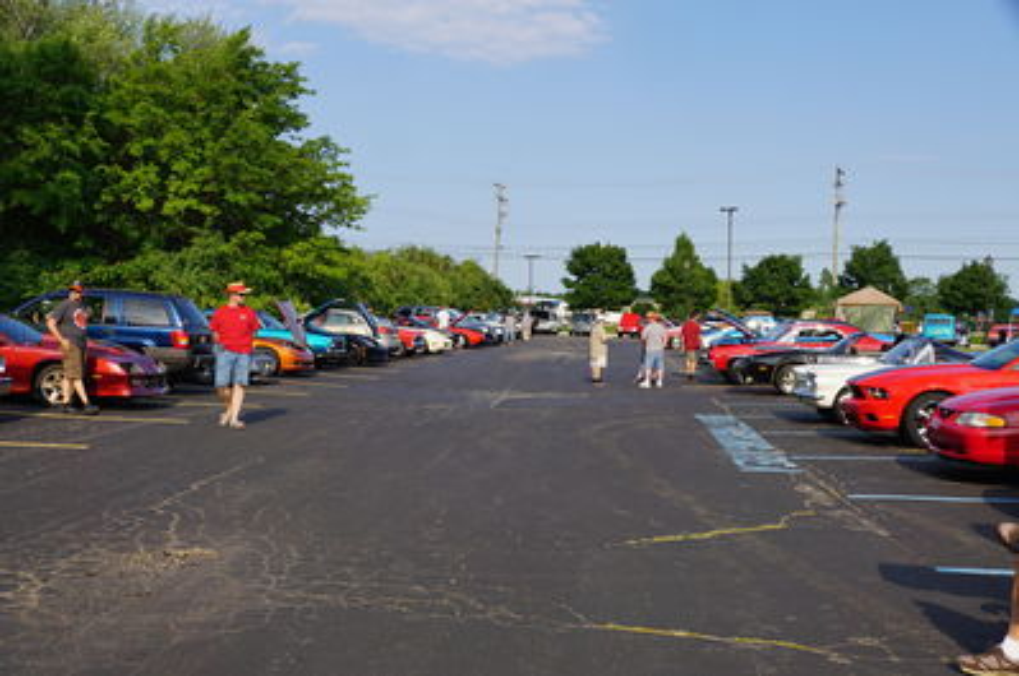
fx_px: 1103
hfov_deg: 49.6
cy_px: 338
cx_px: 510
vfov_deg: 34.1
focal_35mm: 39
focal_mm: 26
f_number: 9
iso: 100
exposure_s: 1/125
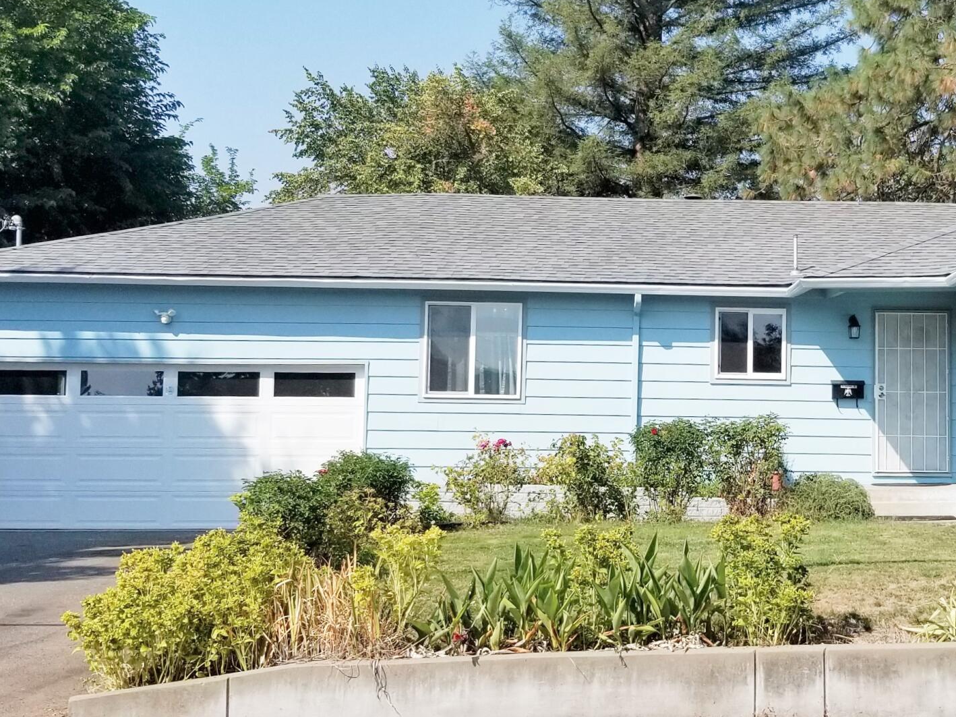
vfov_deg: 26.6
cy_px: 365
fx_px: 1519
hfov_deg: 34.1
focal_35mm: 55
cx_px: 730
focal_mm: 4.25
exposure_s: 1/2856
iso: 50
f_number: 1.7
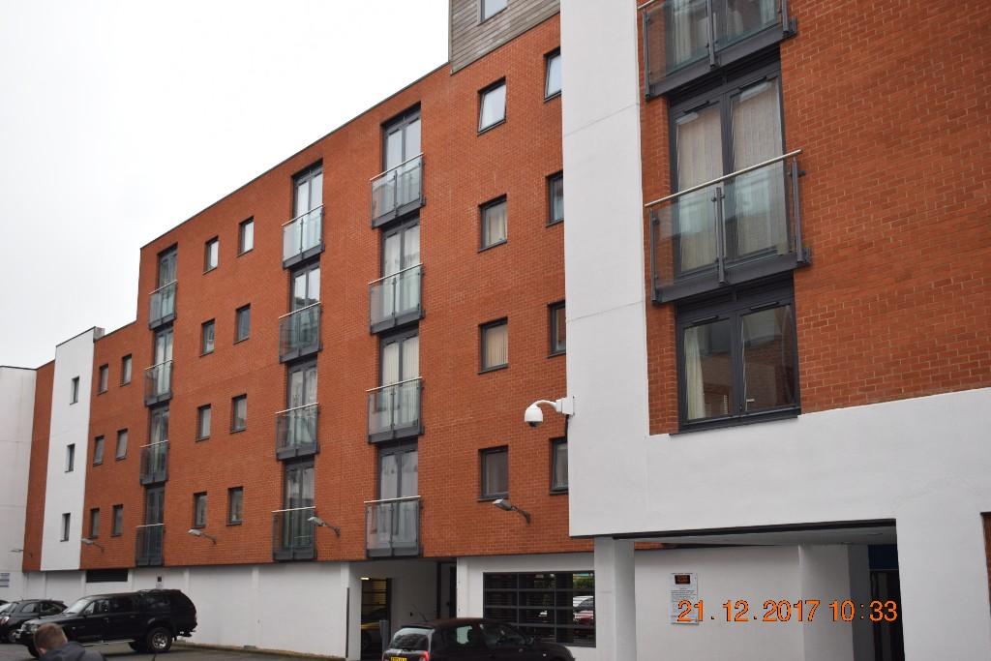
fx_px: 1198
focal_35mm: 44
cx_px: 496
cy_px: 330
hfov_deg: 45.0
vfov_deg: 30.9
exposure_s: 1/125
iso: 360
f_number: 5.6
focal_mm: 29
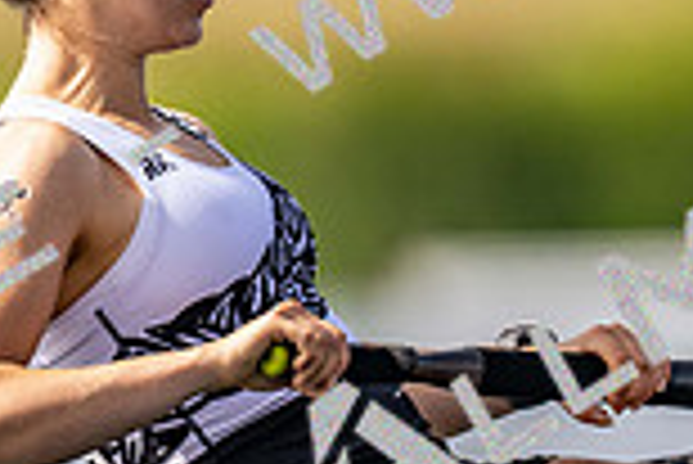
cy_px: 169
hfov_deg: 0.9
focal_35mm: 2254
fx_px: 43429
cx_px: -76
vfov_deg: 0.6
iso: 180
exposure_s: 1/2500
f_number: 4
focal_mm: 600
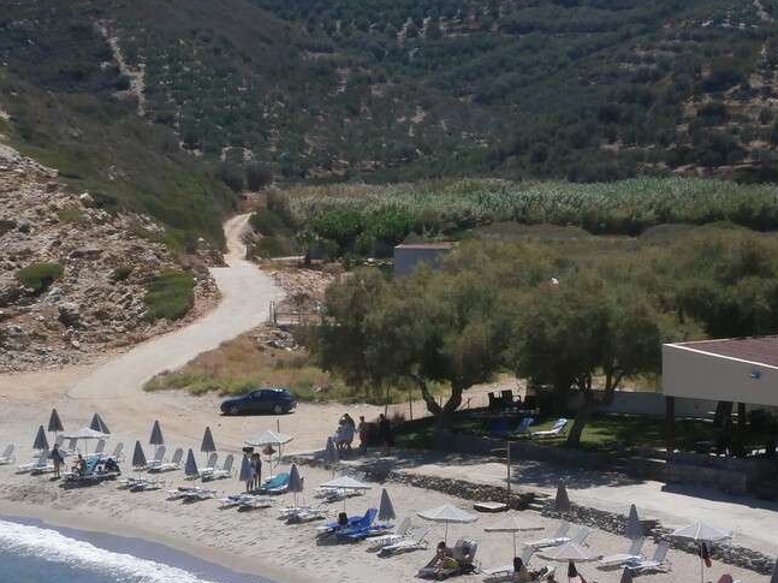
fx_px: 2135
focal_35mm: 95
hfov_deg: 20.7
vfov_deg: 15.5
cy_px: 451
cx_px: 367
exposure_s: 1/1250
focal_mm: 10.7
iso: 80
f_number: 3.9
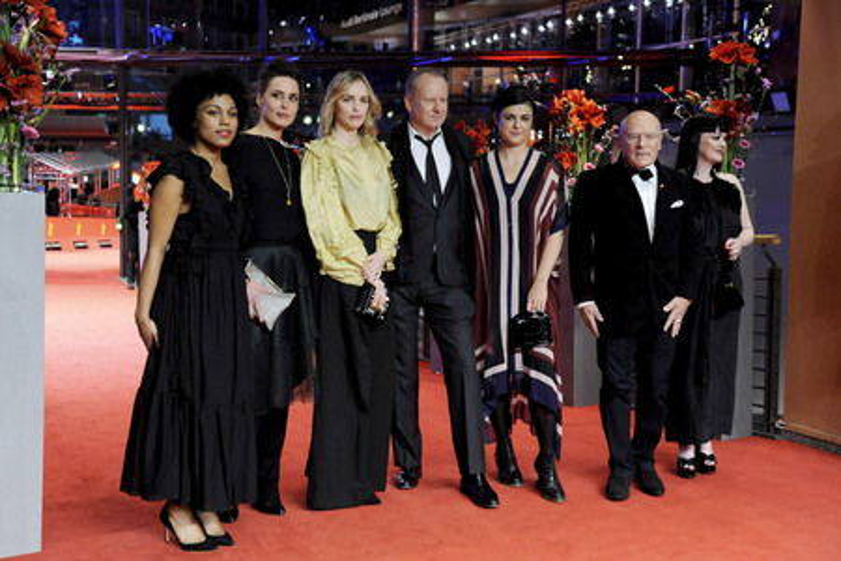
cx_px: 420
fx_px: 888
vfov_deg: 35.1
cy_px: 280
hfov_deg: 50.7
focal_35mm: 38
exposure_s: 1/100
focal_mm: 38
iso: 2000
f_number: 4
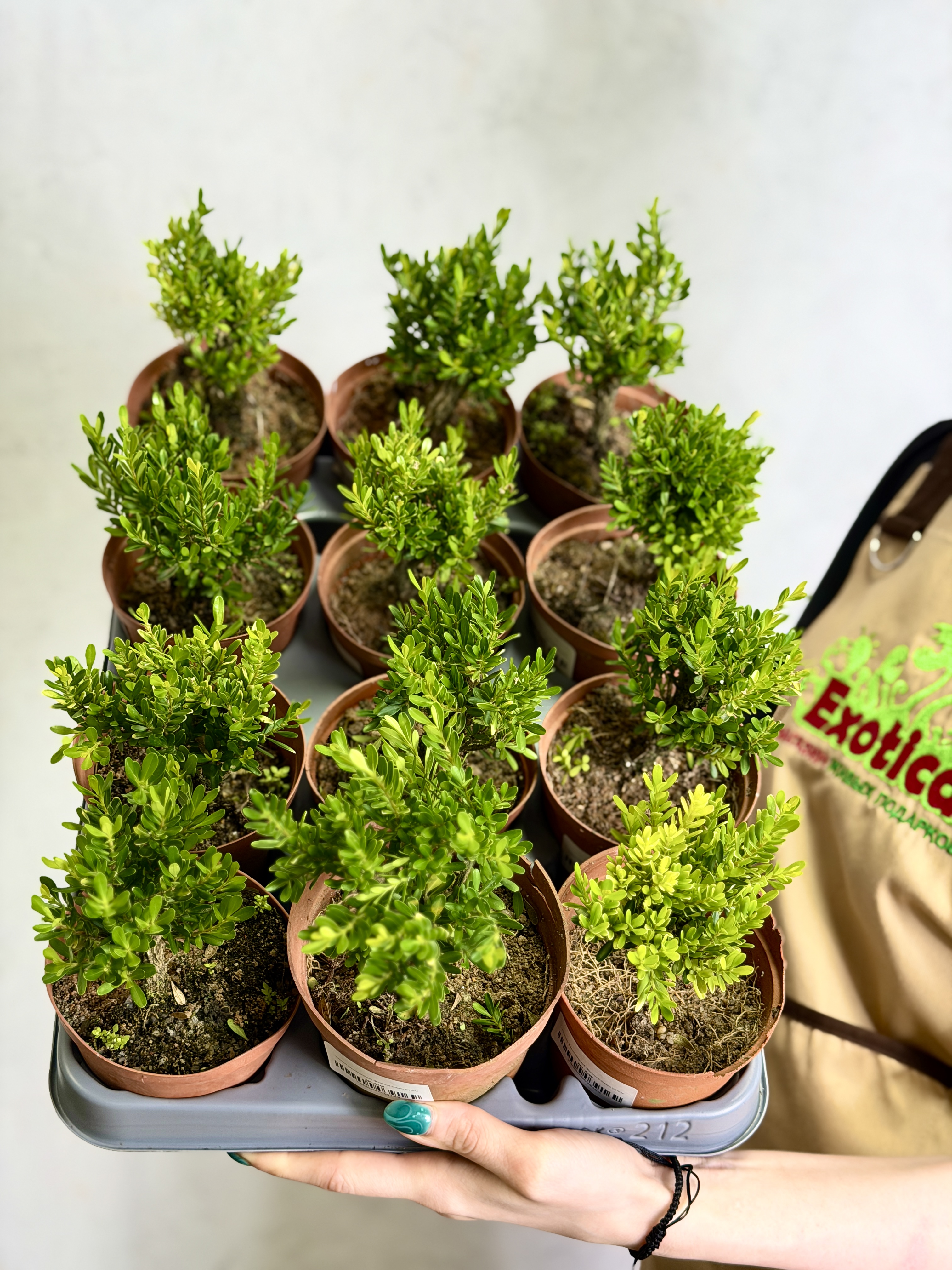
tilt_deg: -13.8
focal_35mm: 48
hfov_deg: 30.3
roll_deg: -2.6
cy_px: 635
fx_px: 1760
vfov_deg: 39.7
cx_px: 476
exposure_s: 1/121
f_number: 1.78
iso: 64
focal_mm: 6.76
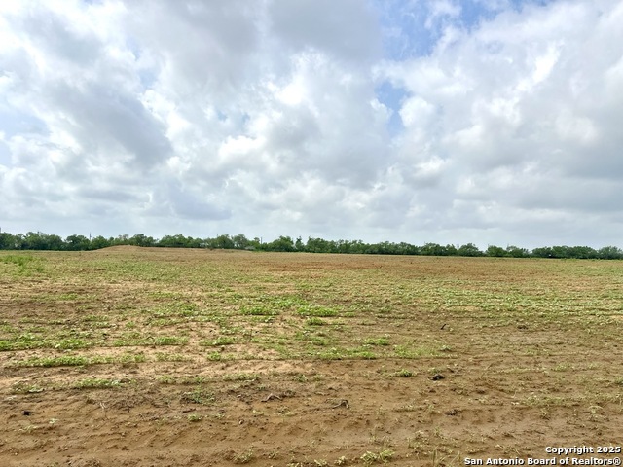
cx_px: 312
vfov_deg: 56.8
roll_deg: -0.9
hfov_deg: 71.6
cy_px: 234
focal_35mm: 24
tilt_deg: +3.0
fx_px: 432
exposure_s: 1/9709
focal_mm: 6.86
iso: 80
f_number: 1.78
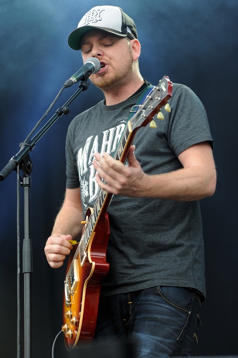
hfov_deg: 11.2
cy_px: 179
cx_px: 119
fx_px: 1211
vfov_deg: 16.8
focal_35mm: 122
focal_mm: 122
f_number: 4
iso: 200
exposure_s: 1/250
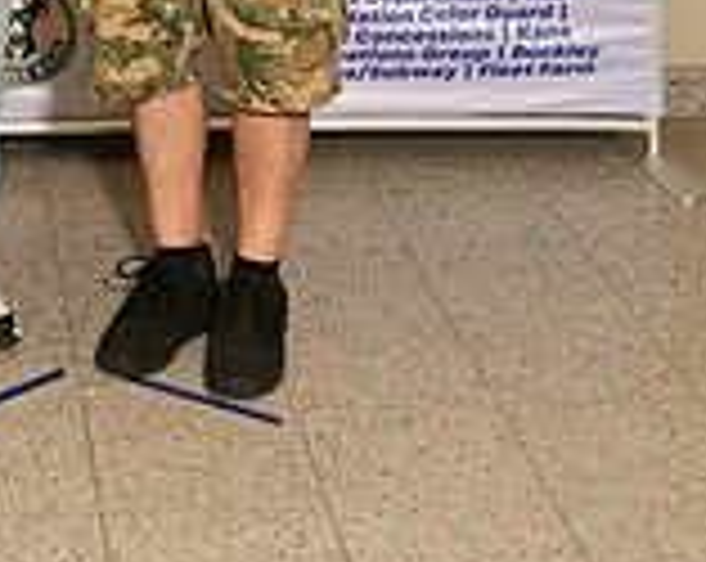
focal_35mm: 117
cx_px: 49
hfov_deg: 16.2
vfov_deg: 12.1
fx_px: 2447
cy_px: -418
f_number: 8
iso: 400
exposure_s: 1/100
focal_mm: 29
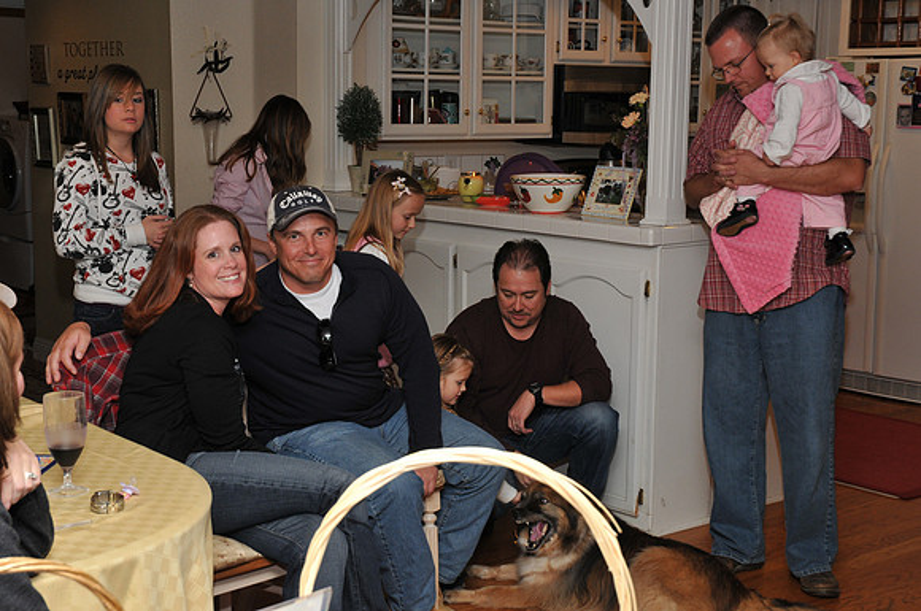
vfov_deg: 23.7
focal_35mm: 57
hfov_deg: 35.1
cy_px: 306
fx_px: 1456
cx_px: 460
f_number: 8
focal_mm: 38
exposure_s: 1/80
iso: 400
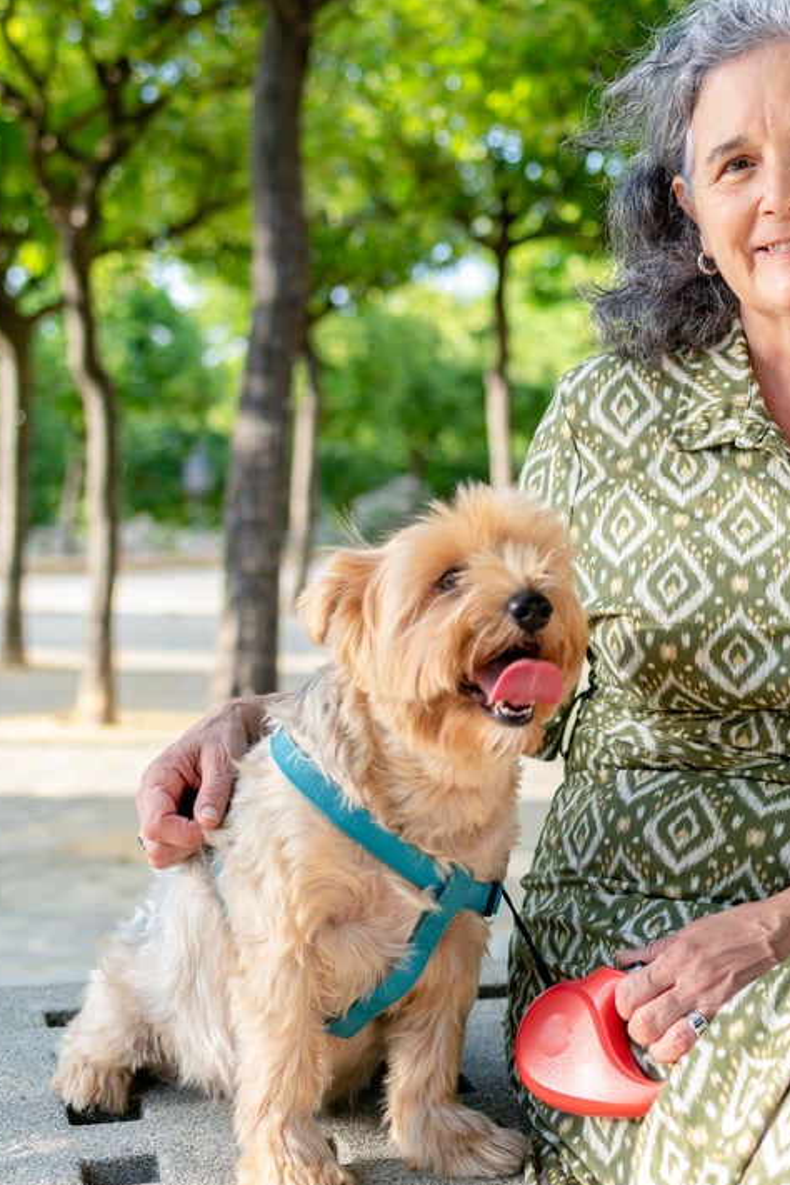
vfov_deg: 33.9
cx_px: 575
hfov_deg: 22.8
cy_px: 528
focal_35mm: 59
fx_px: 1942
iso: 100
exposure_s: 1/200
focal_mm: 35
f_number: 2.8
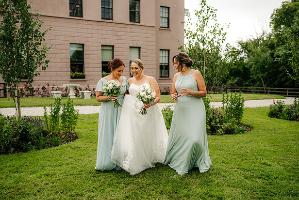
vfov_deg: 36.9
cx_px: 150
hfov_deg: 53.2
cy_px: 100
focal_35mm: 36
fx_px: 299
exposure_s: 1/400
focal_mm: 35
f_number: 2.2
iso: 100
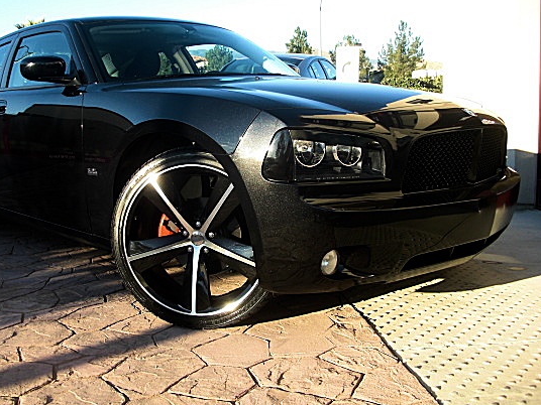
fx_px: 672
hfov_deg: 43.7
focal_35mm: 43
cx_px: 222
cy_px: 173
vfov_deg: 33.5
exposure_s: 1/200
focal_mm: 6.3
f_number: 2.8
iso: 50
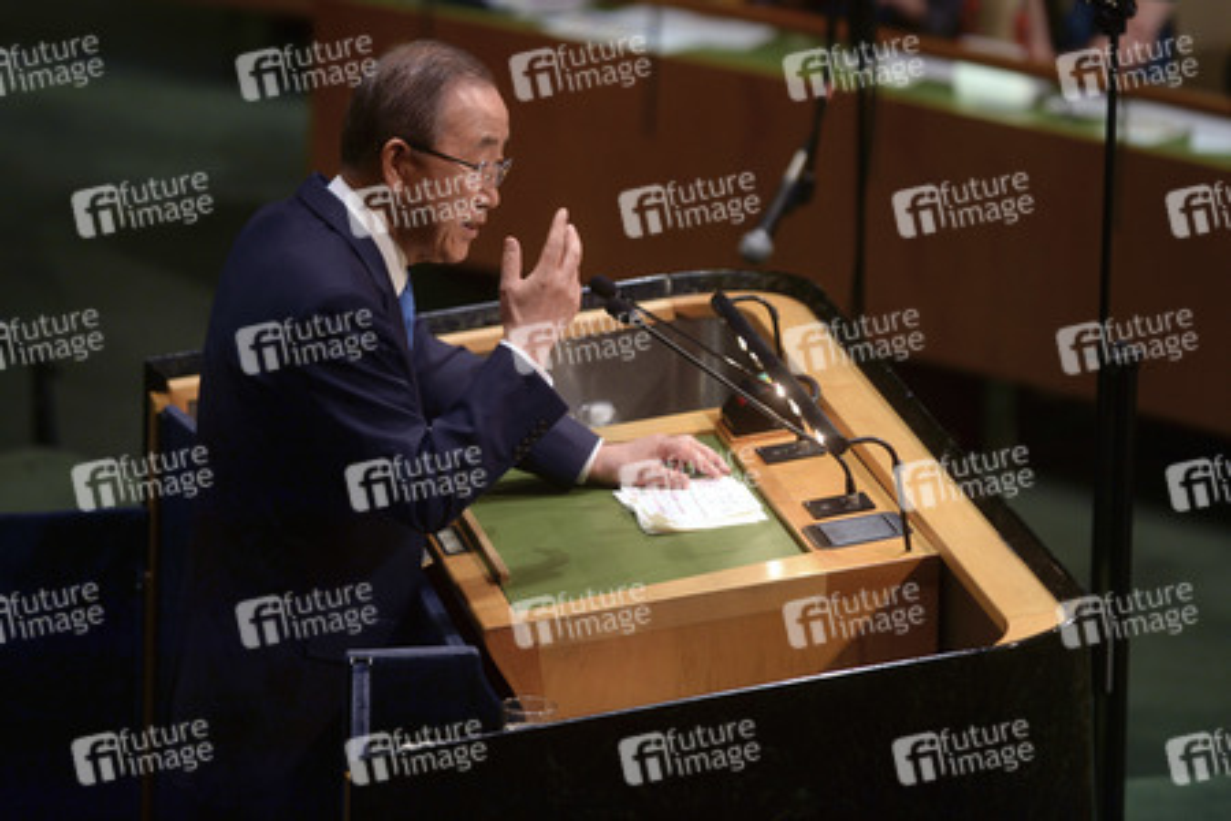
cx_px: 616
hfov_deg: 10.3
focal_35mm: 200
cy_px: 410
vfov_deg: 6.9
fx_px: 6838
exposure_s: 1/200
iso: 1600
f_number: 4
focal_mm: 200
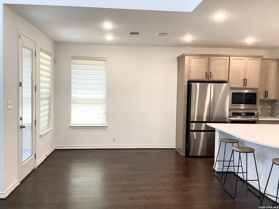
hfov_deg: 58.4
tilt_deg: -3.4
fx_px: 250
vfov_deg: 45.4
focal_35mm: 31
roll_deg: -2.3
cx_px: 140
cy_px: 104
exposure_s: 1/60
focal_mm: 3.3
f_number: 2.4
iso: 100
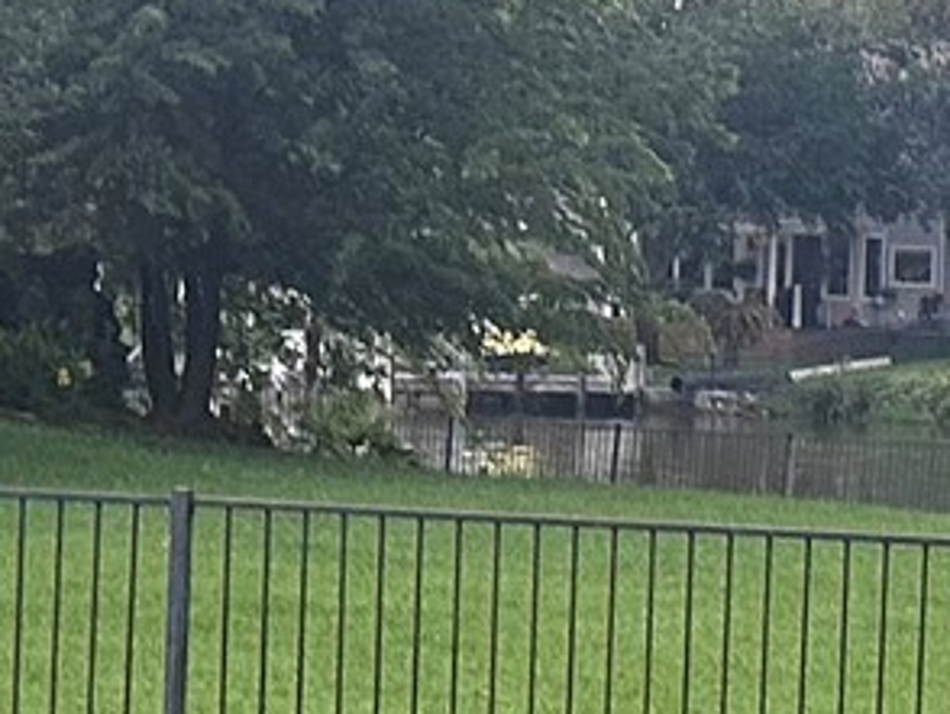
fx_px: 4587
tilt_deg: -3.6
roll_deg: -2.5
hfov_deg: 11.6
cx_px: 1105
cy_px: 630
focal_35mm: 167
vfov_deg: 8.9
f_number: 1.78
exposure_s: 1/81
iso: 250
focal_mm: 6.86
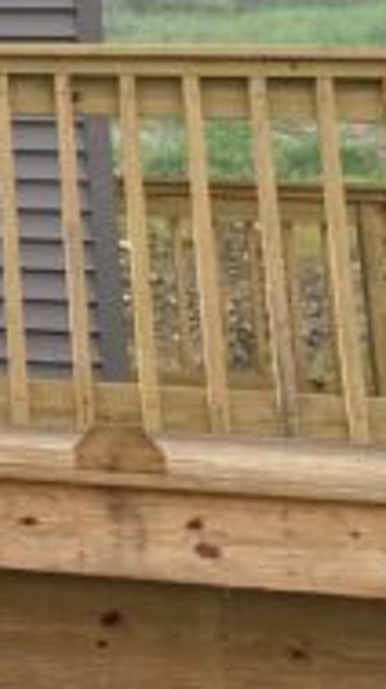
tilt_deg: +17.3
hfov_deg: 8.5
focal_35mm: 115
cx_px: -848
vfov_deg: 17.1
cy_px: -295
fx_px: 2097
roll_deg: -2.1
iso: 32
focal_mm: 4.25
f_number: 1.8
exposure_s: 1/3846
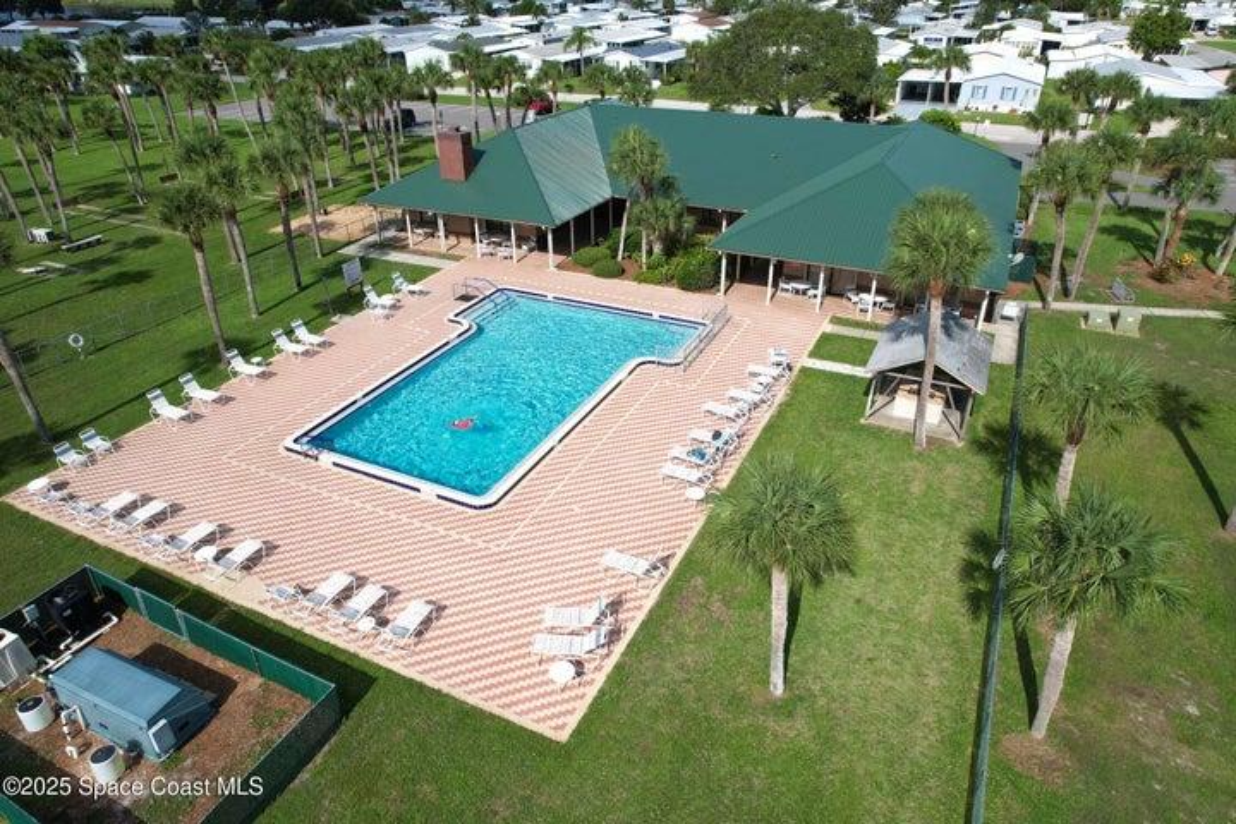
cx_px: 618
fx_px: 755
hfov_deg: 78.6
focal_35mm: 22
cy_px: 412
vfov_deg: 57.2
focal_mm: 8.38
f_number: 2.8
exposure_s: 1/3000
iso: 110
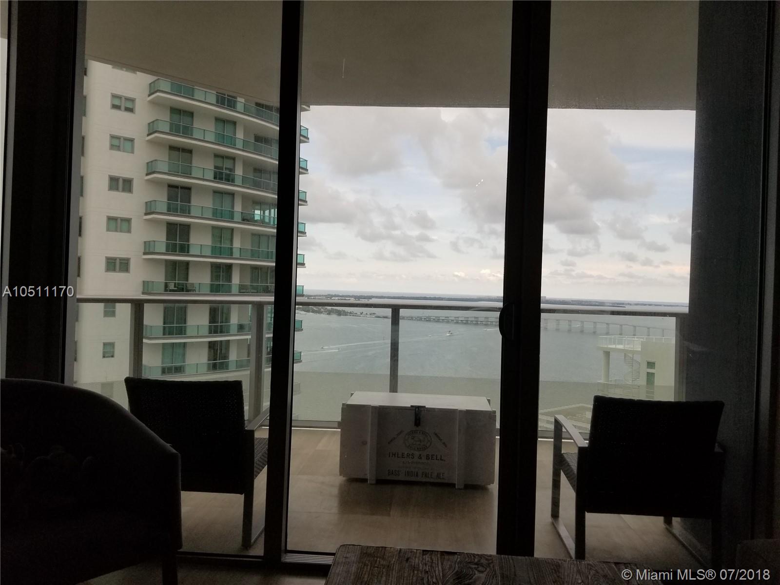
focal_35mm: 26
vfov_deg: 53.1
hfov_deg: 67.3
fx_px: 586
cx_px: 390
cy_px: 292
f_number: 1.7
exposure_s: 1/361
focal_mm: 4.3
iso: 50
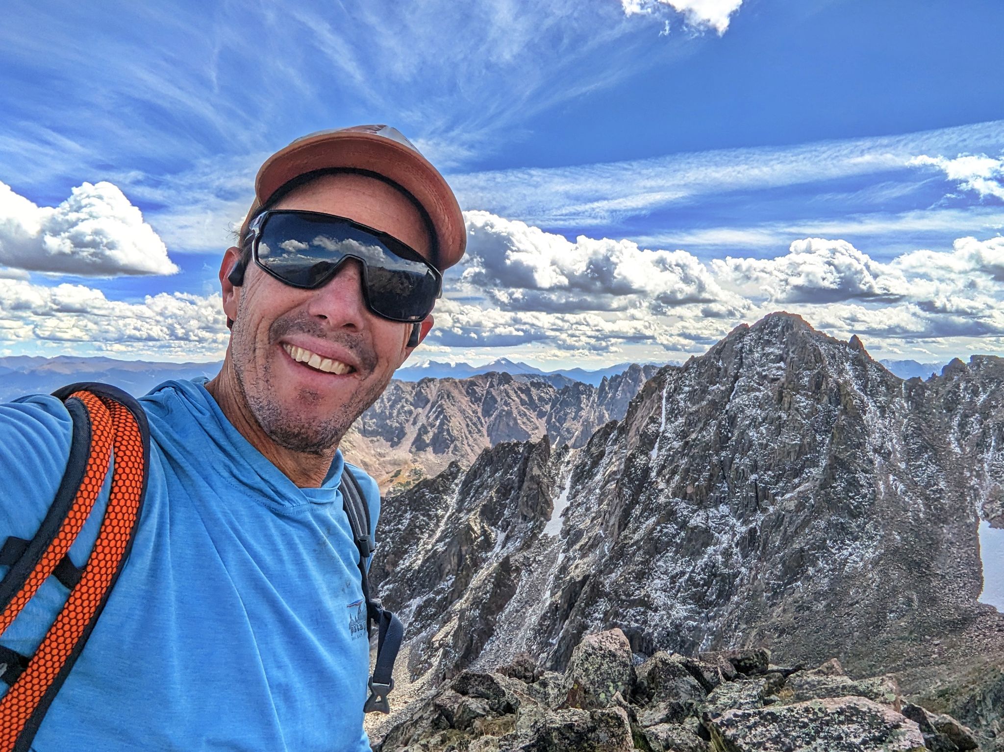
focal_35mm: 21
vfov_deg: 63.4
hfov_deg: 79.0
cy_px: 376
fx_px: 609
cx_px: 502
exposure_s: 1/2770
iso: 44
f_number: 2
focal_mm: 2.47
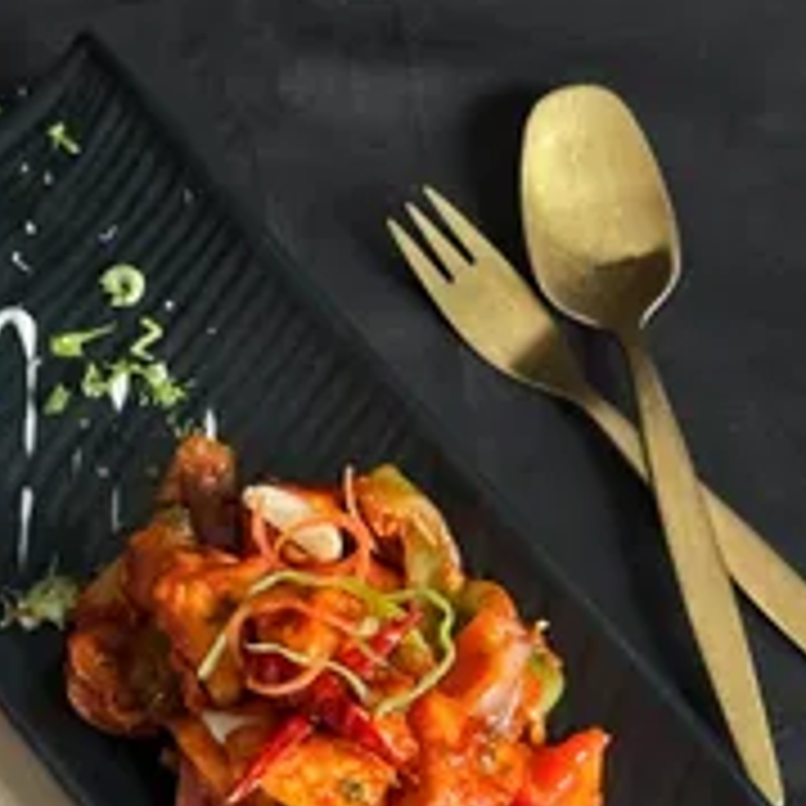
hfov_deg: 21.4
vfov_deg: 21.1
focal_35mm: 81
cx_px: 369
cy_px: 682
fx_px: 2134
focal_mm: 6.86
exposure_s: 1/33
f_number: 1.78
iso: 500
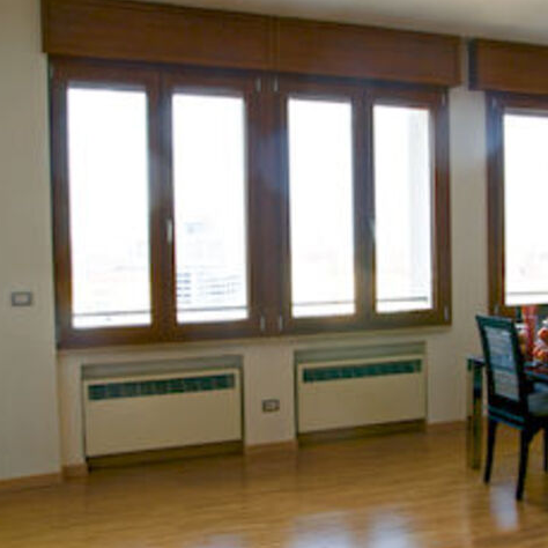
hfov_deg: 40.9
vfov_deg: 41.3
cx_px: 354
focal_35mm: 41
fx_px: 728
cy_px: 273
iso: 200
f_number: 8
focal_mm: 21
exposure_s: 1/60
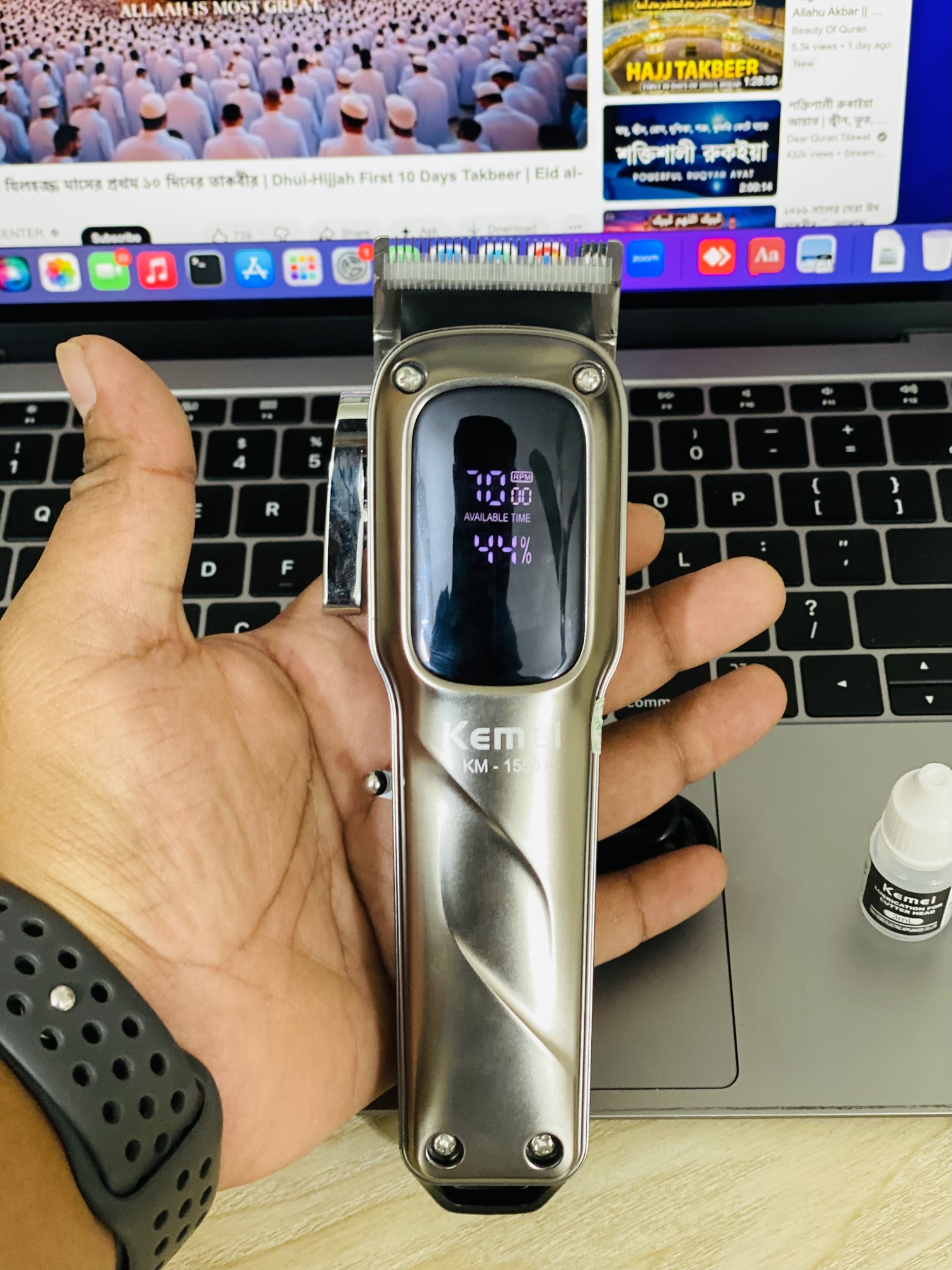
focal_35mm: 52
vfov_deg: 36.8
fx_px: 1907
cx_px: 476
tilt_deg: -52.2
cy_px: 635
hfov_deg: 28.0
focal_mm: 6
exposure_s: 1/33
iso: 200
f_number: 2
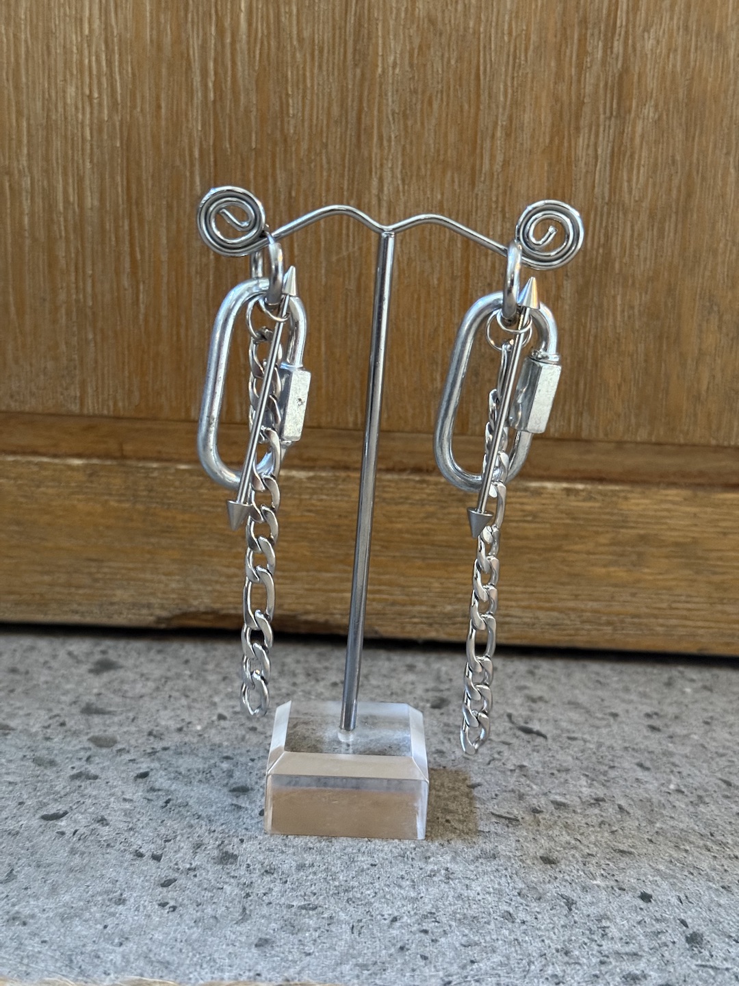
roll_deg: -2.7
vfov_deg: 39.7
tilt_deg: -16.3
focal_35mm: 48
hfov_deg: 30.3
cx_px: 370
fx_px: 1366
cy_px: 493
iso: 500
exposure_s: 1/25
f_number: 1.78
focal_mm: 6.76
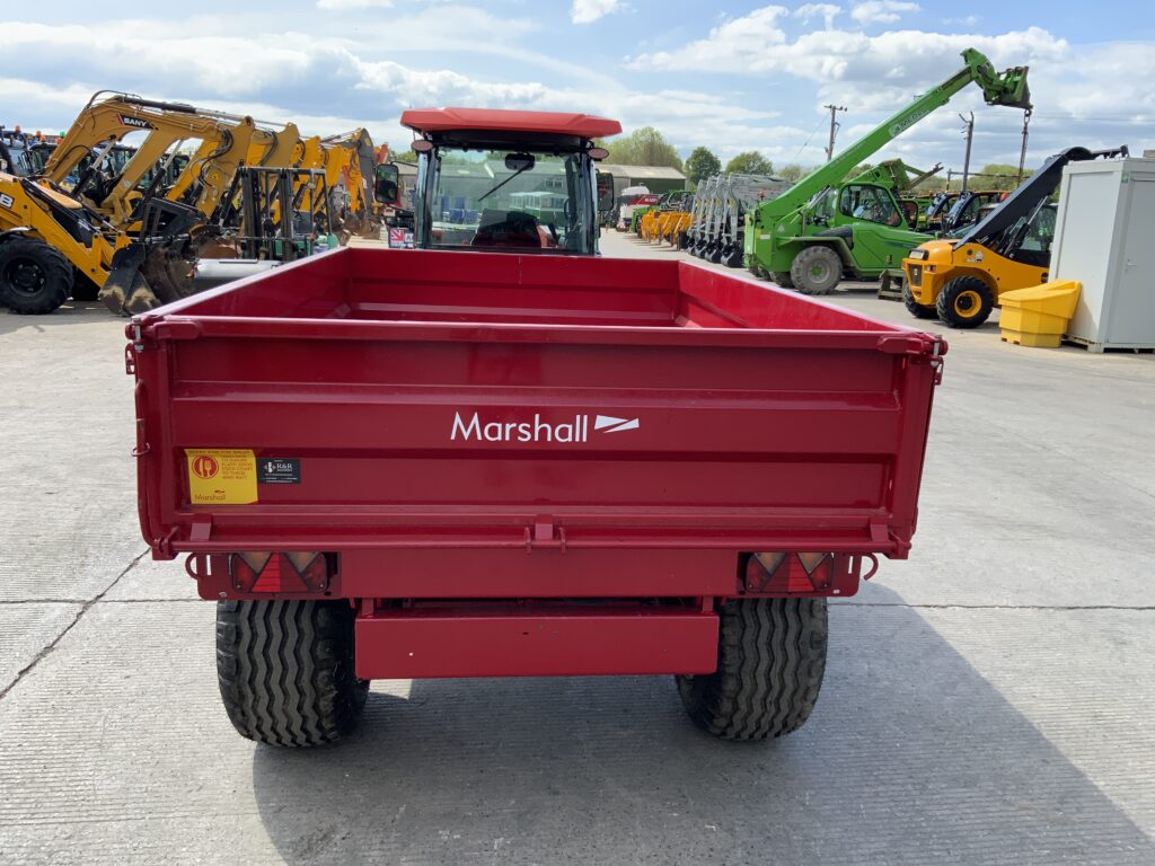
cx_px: 578
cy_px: 433
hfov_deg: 61.7
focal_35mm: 29
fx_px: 968
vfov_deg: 48.2
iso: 16
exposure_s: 1/997
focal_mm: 3
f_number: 1.8
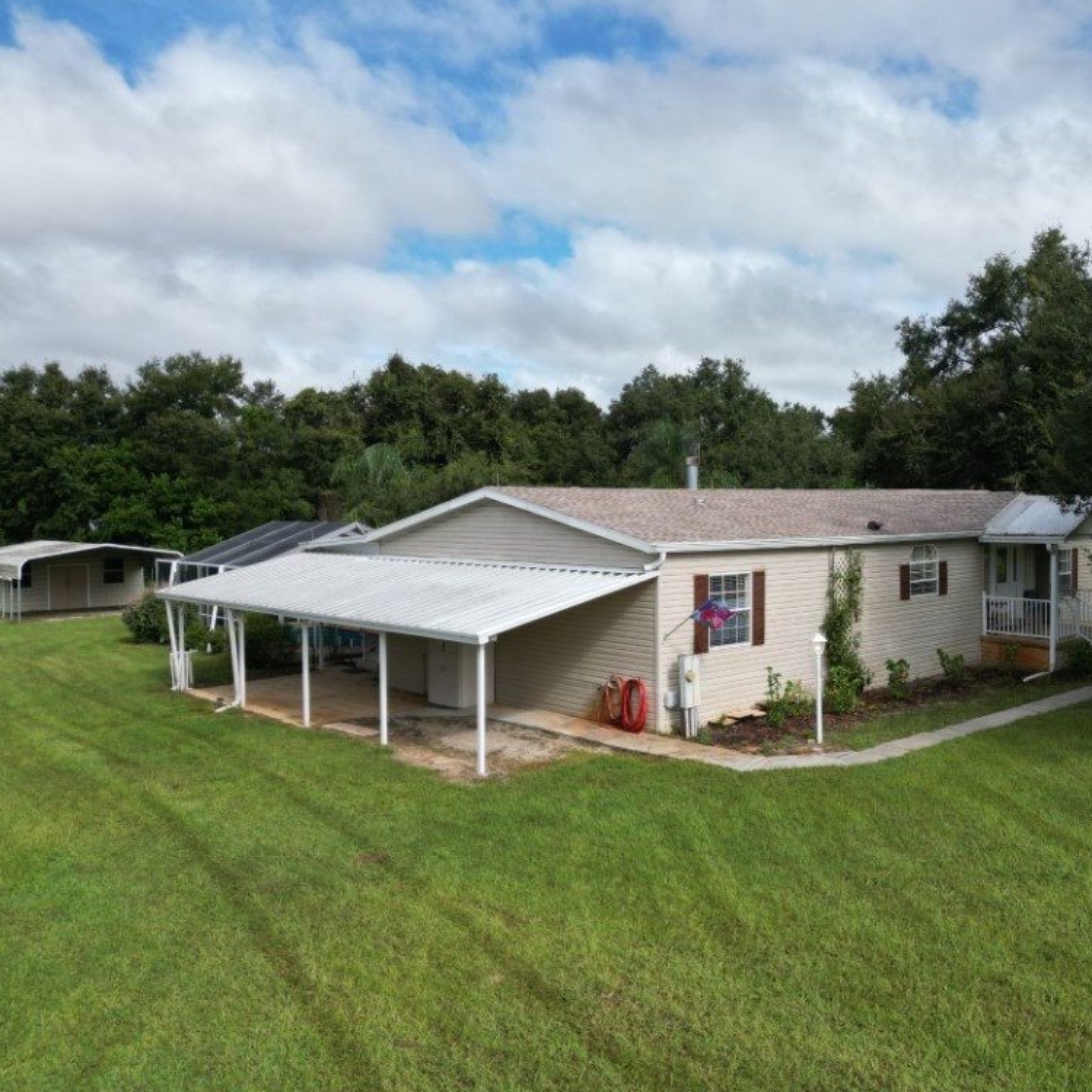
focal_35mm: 29
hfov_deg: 55.0
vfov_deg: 55.6
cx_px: 684
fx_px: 1035
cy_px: 539
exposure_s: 1/3000
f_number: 1.7
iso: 110
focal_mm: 6.72
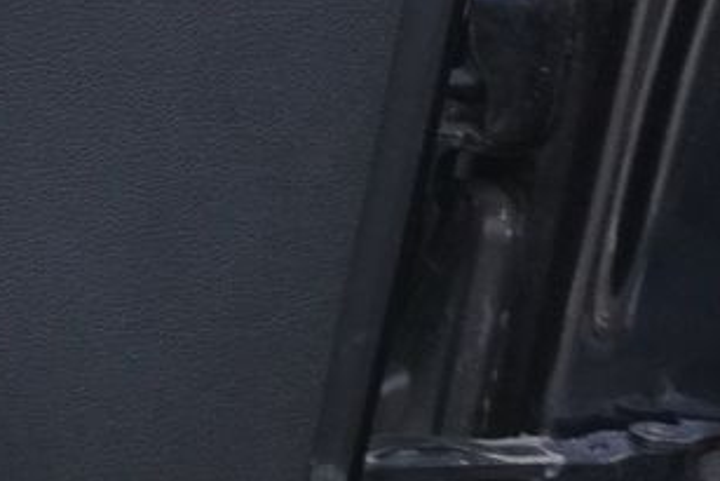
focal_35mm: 205
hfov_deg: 8.9
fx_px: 4107
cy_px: 568
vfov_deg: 6.7
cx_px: -1098
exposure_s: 1/40
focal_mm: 21
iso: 1000
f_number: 4
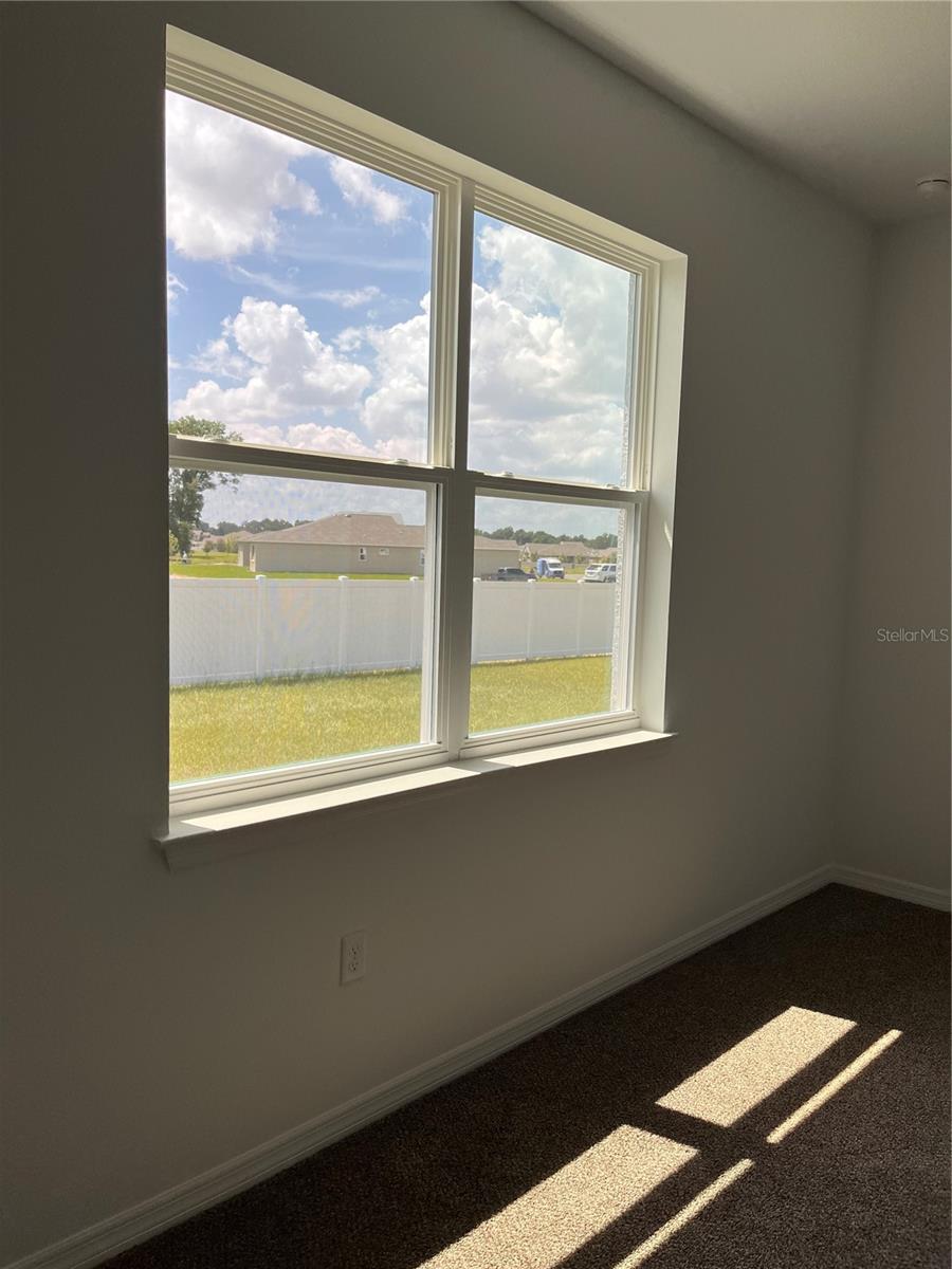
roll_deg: -3.4
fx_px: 953
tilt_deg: -6.7
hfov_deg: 53.1
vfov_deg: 67.3
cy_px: 634
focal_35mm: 26
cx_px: 476
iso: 50
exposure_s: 1/1404
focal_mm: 5.1
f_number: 1.6
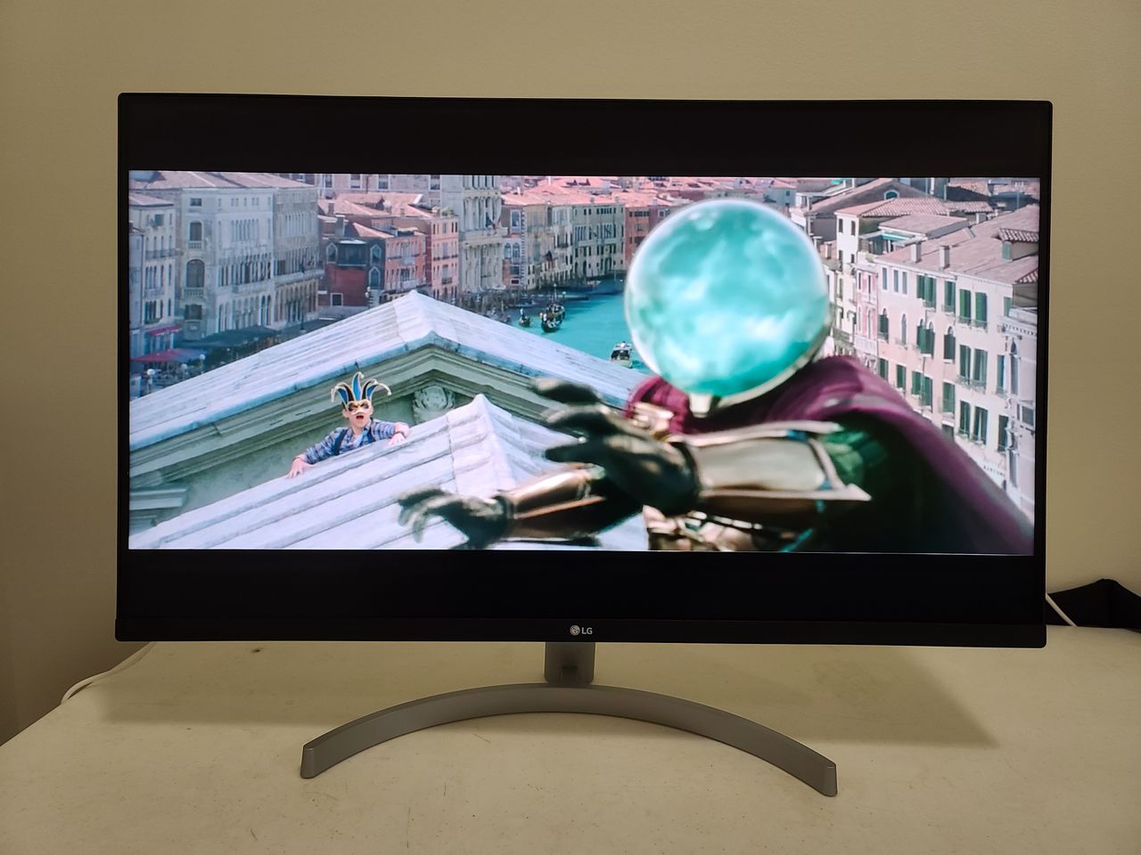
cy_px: 428
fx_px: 824
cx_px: 570
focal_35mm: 25
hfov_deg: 69.4
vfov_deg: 54.9
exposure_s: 1/59
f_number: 1.8
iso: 200
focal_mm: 7
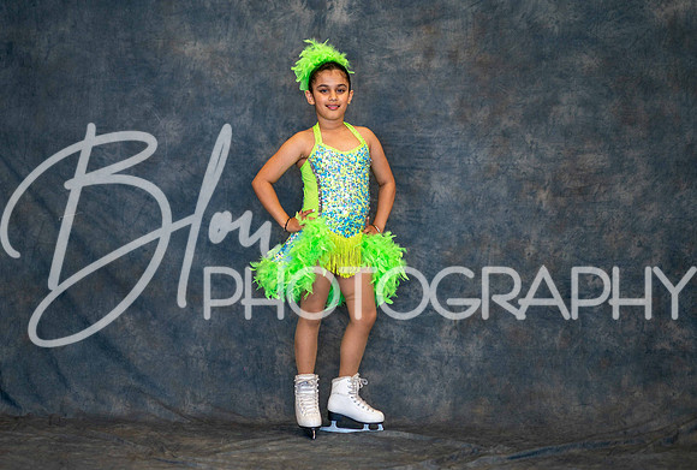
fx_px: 2003
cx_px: 291
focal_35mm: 103
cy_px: 188
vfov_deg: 13.4
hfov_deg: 19.7
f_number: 1.6
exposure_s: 1/200
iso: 200
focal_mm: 85
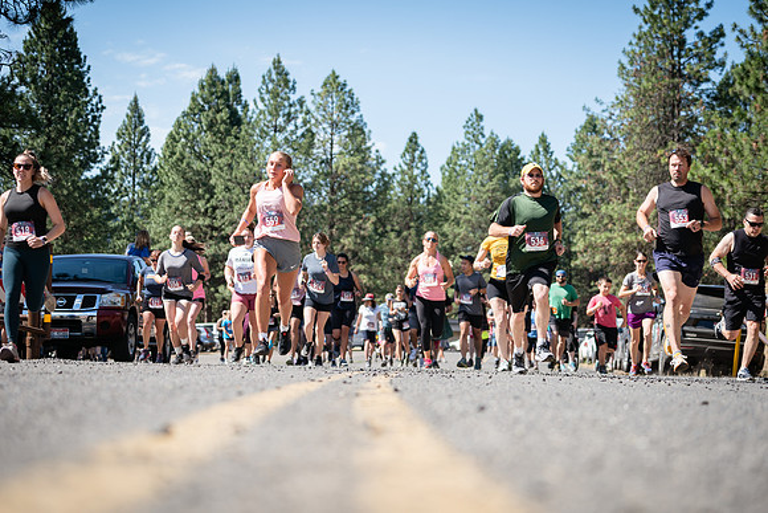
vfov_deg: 18.4
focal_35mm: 74
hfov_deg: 27.3
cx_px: 384
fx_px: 1579
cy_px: 256
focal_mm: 74
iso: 100
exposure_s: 1/500
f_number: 4
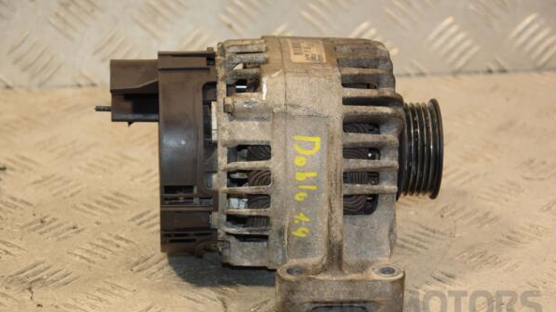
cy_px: 180
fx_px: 1547
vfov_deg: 11.5
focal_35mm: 105
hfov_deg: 20.4
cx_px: 278
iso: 800
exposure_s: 1/125
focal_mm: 66
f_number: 5.3
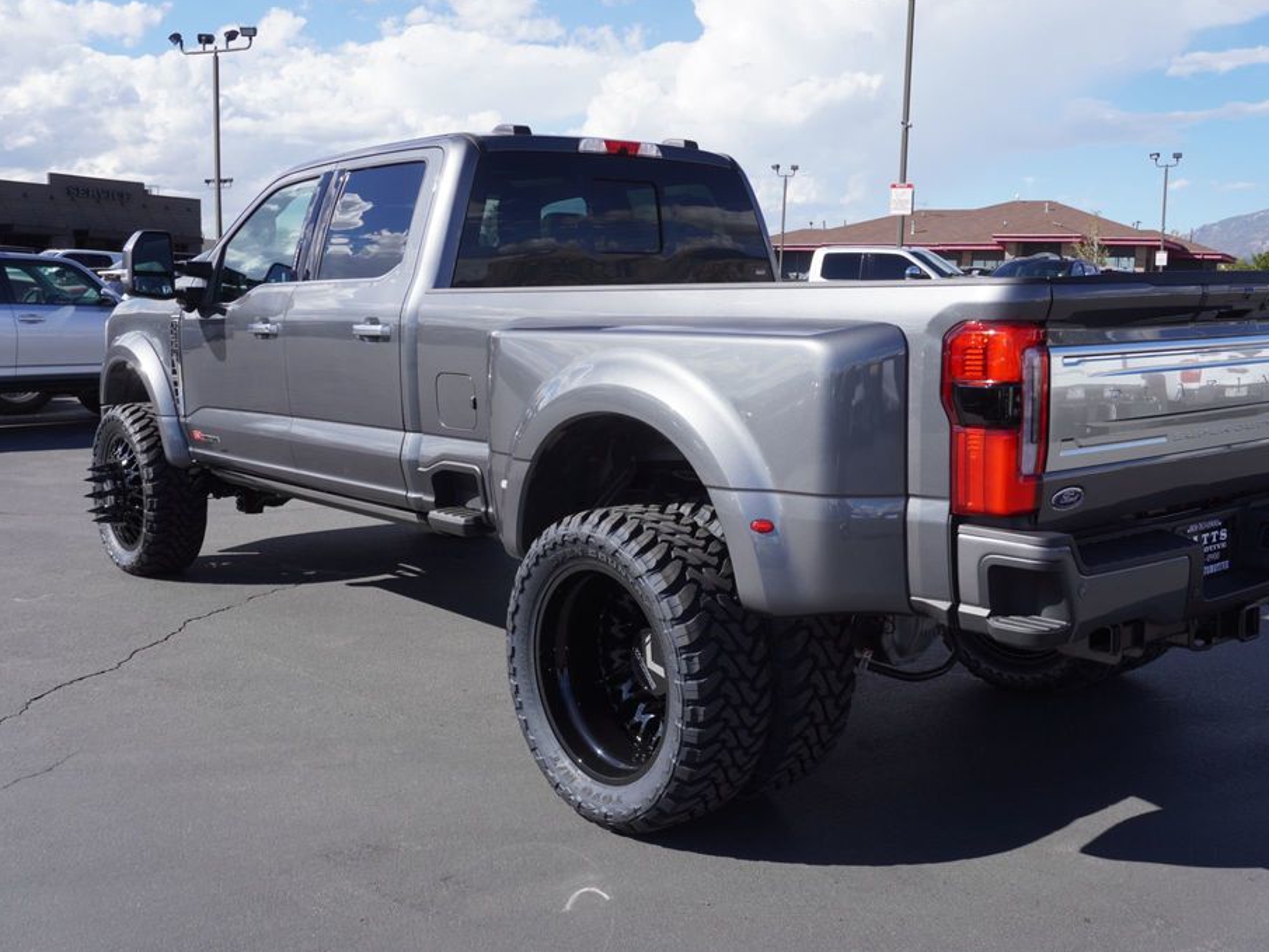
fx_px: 1377
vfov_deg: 38.2
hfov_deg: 49.4
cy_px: 475
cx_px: 717
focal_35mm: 38
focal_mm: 23
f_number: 8
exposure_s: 1/200
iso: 100
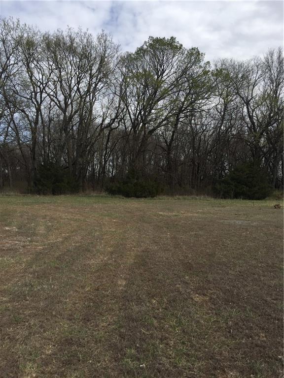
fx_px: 317
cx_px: 142
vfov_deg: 61.7
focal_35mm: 29
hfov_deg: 48.2
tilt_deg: -2.7
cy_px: 189
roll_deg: -1.1
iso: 32
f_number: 2.2
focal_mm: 4.15
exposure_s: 1/2083
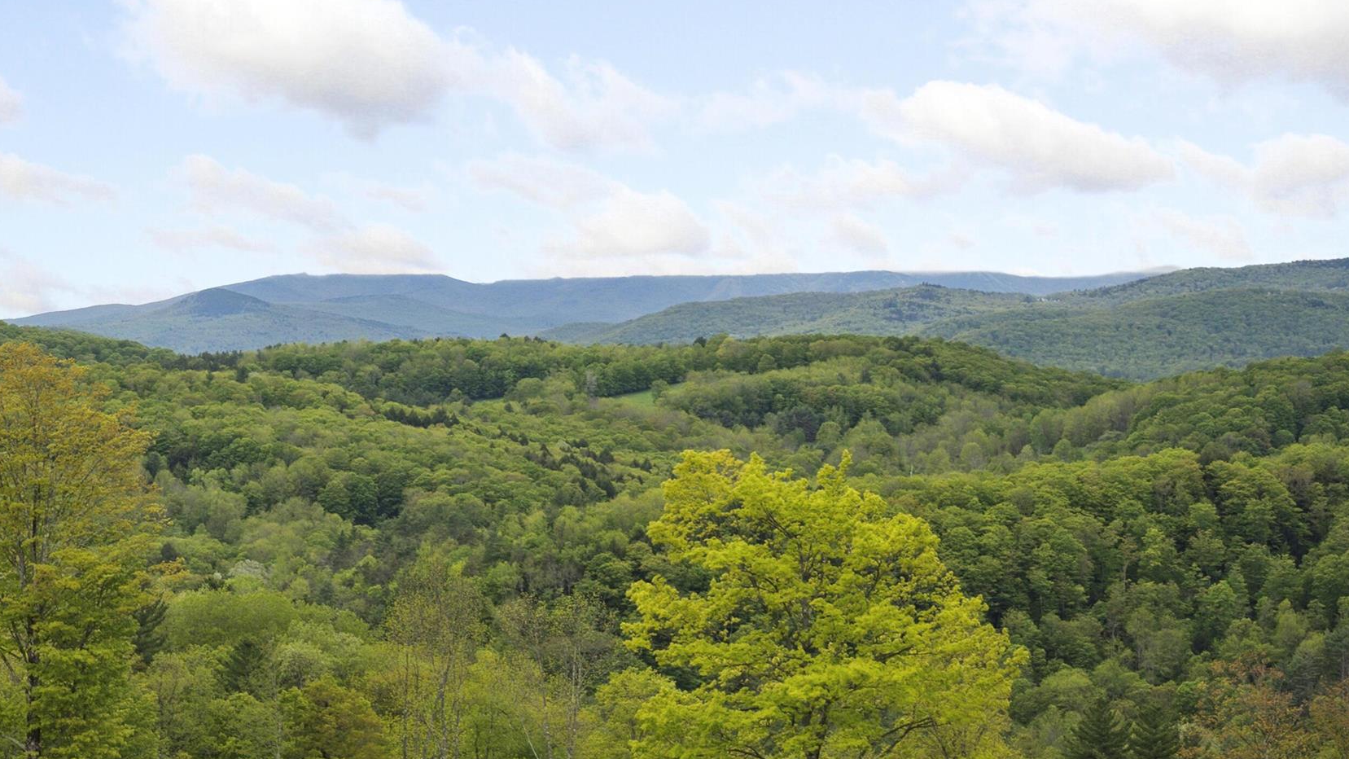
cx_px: 173
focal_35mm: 101
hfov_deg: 20.8
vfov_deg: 12.0
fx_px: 3613
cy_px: 383
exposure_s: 1/1000
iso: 250
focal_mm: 35
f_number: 4
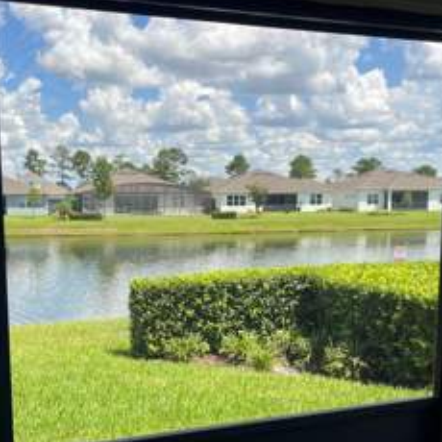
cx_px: 179
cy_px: 302
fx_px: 693
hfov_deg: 35.2
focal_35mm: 48
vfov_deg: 35.0
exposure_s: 1/1776
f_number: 1.6
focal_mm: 5.1
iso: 50
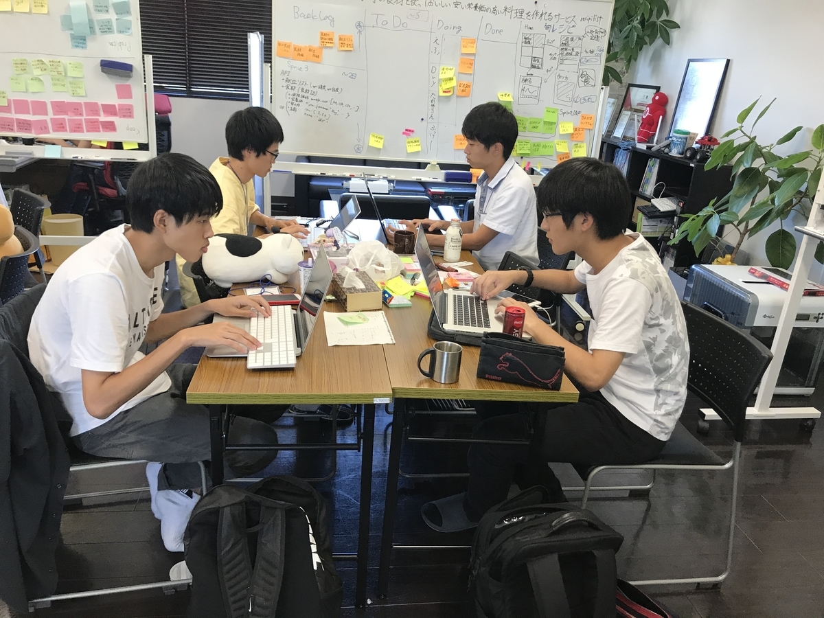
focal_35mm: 28
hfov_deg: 63.4
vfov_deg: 49.7
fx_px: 667
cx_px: 412
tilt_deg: -19.8
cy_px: 309
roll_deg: -3.6
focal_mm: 3.99
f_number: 1.8
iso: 32
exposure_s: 1/30
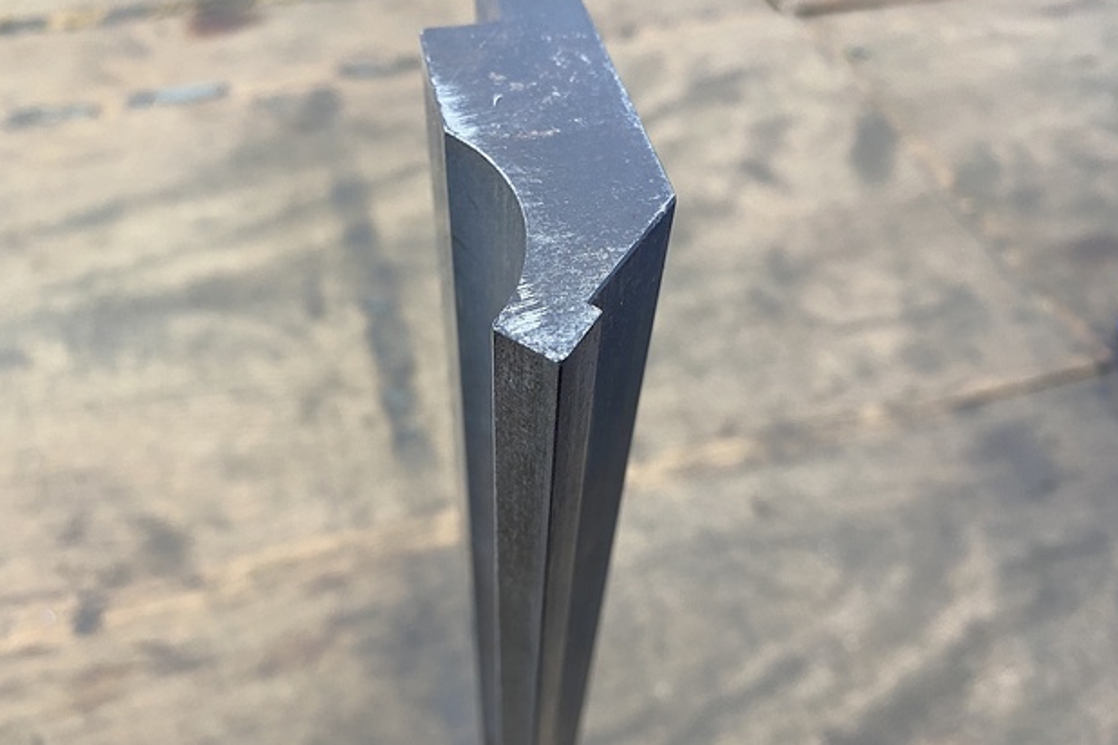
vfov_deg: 46.4
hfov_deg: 65.5
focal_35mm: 28
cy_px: 385
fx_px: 869
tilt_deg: -51.0
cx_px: 559
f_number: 1.8
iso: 125
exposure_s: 1/73
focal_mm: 4.25
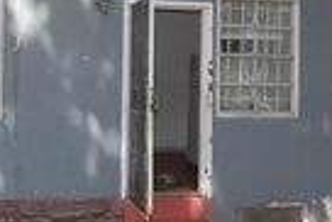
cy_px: 71
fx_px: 508
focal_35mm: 55
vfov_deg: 24.5
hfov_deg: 36.2
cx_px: 159
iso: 100
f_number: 4
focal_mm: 10
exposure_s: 1/200
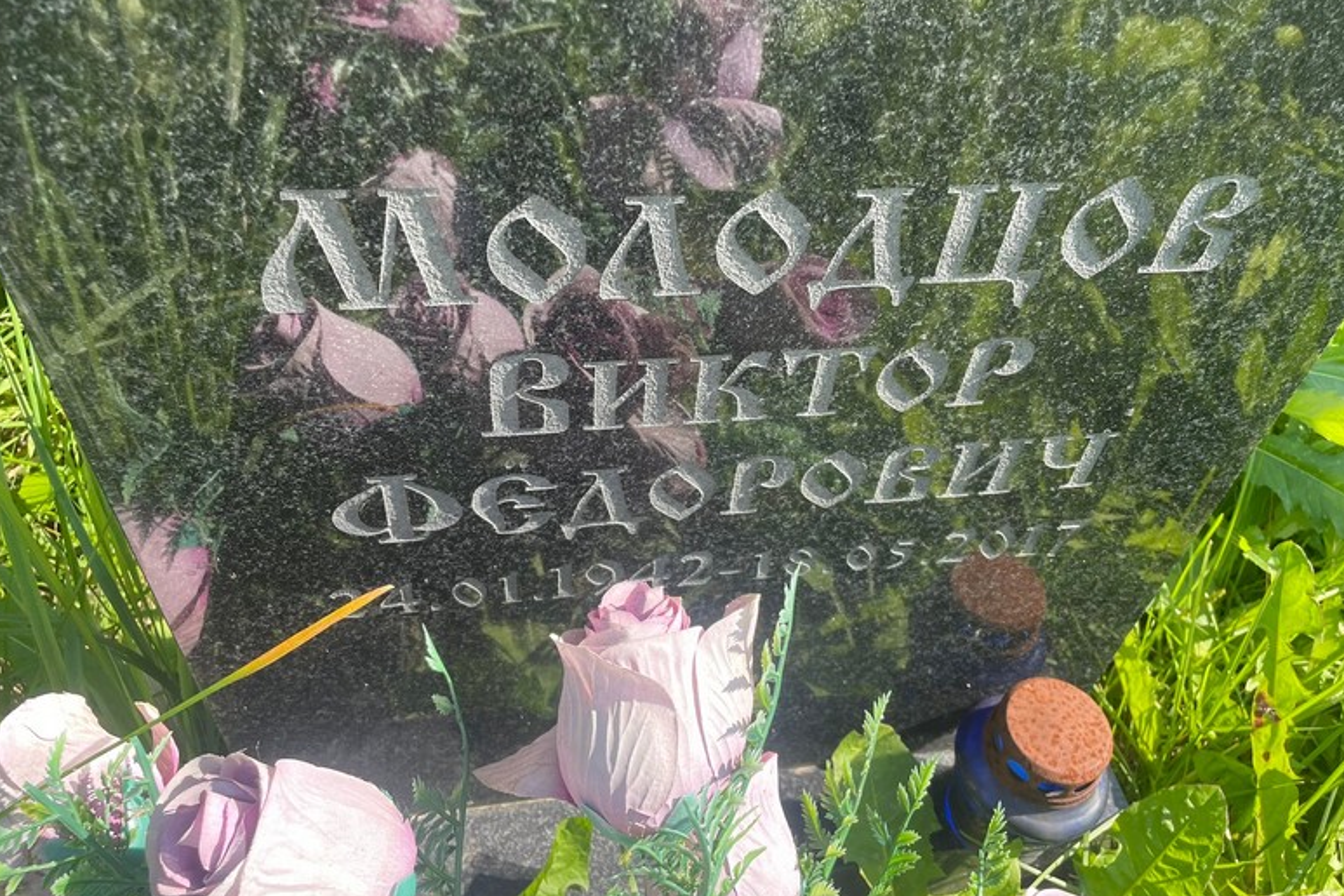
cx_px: 683
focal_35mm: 28
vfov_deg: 46.4
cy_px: 421
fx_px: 1045
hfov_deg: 65.5
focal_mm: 4.2
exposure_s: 1/647
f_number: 1.6
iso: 32
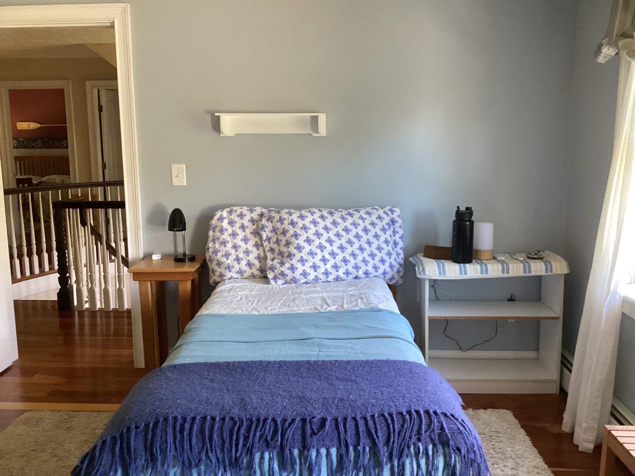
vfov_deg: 45.4
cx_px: 318
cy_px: 238
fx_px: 569
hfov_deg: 58.4
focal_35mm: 31
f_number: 2.4
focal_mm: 3.3
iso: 320
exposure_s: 1/50
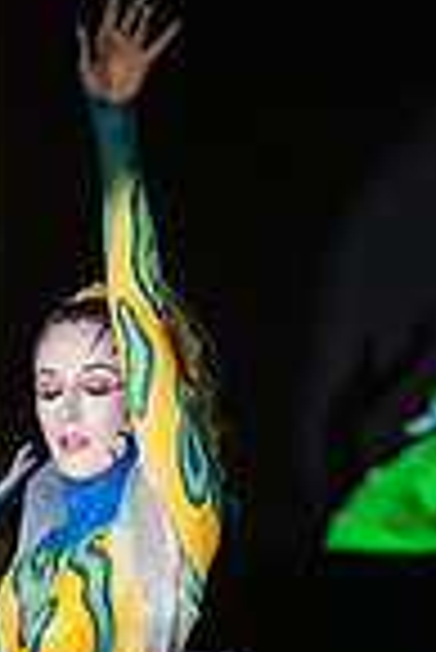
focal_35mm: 233
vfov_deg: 8.7
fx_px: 4222
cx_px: 67
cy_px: 868
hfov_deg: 5.9
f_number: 2.8
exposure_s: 1/800
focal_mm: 75
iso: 1250
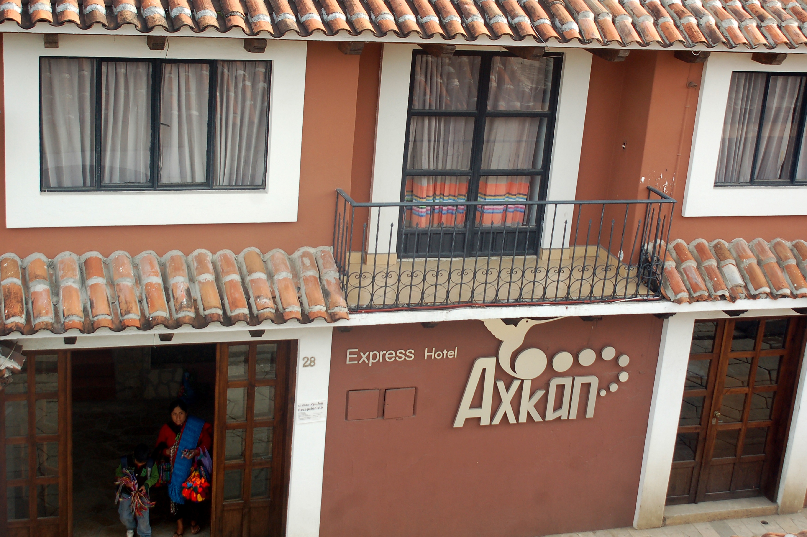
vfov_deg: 23.7
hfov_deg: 35.1
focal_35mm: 57
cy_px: 268
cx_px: 404
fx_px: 1277
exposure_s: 1/160
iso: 200
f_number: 6.3
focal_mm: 38
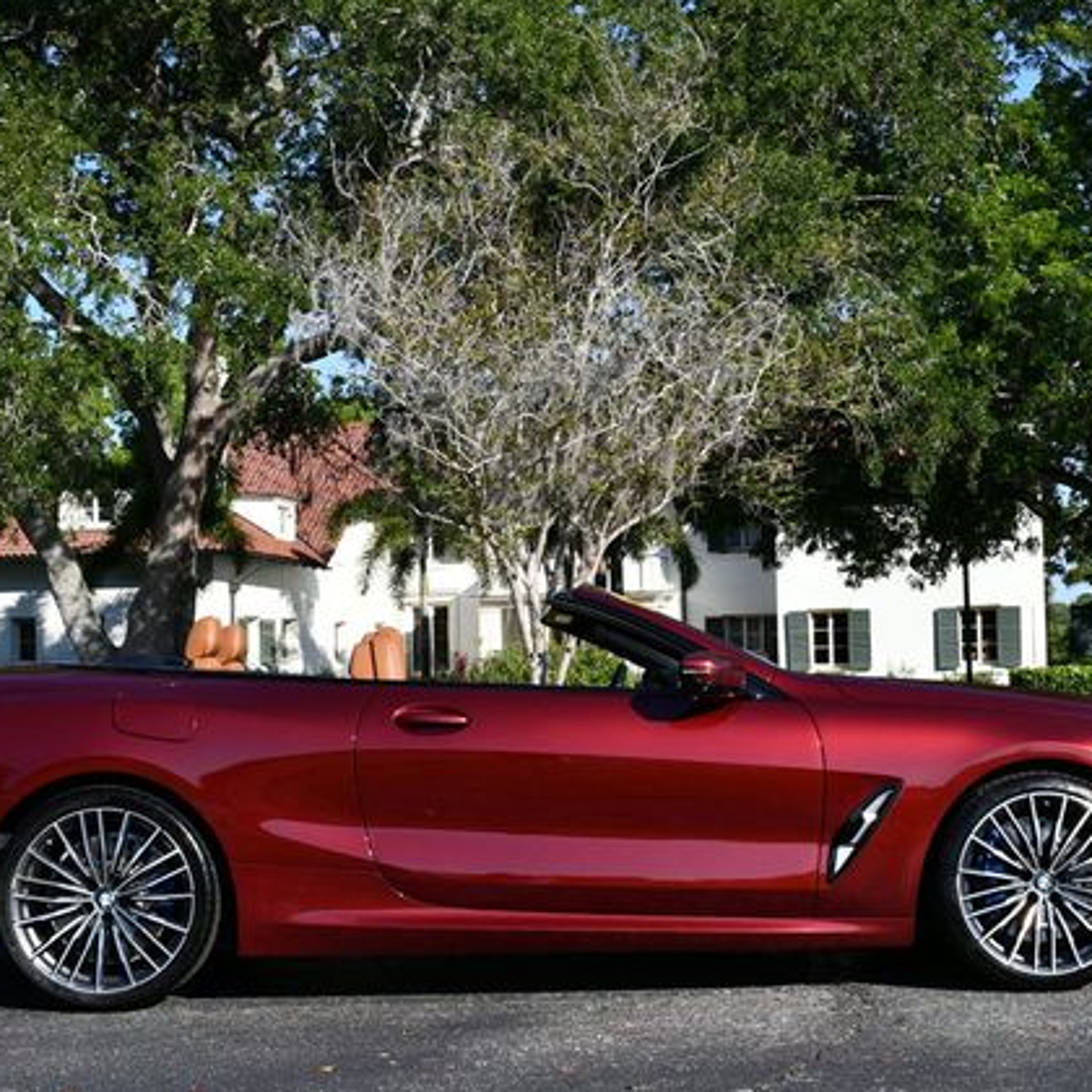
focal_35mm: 57
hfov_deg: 30.0
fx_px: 2034
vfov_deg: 30.0
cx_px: 549
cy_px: 541
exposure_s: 1/250
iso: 100
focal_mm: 22
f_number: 8
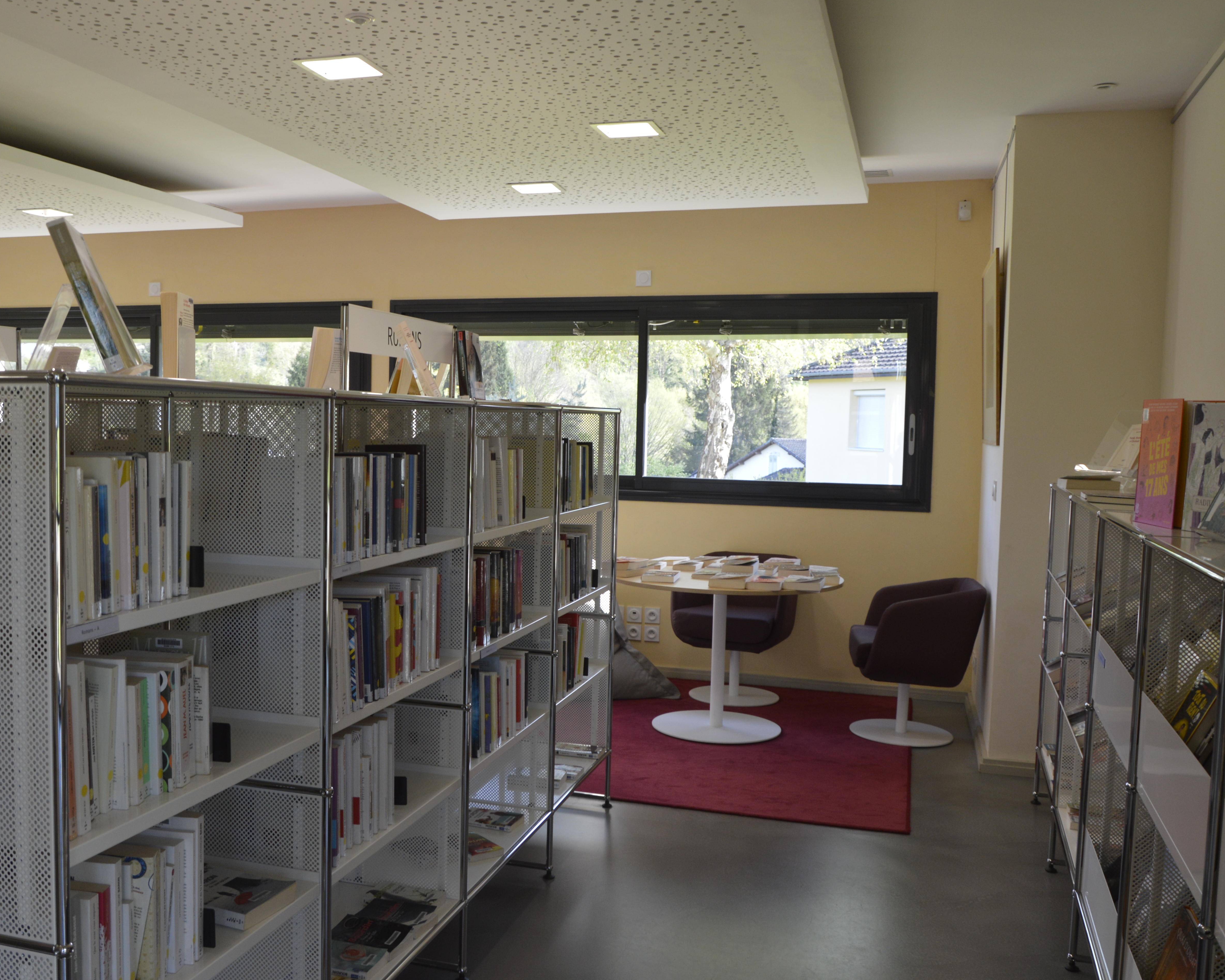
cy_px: 487
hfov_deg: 55.3
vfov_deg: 45.8
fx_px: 1160
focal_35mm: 32
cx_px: 499
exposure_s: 1/100
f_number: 5
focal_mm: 18
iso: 400
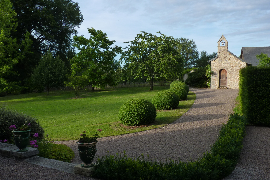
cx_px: 135
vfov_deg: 40.0
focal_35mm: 33
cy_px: 91
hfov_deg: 57.2
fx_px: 247
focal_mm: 5.5
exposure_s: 1/200
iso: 125
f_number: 4.5
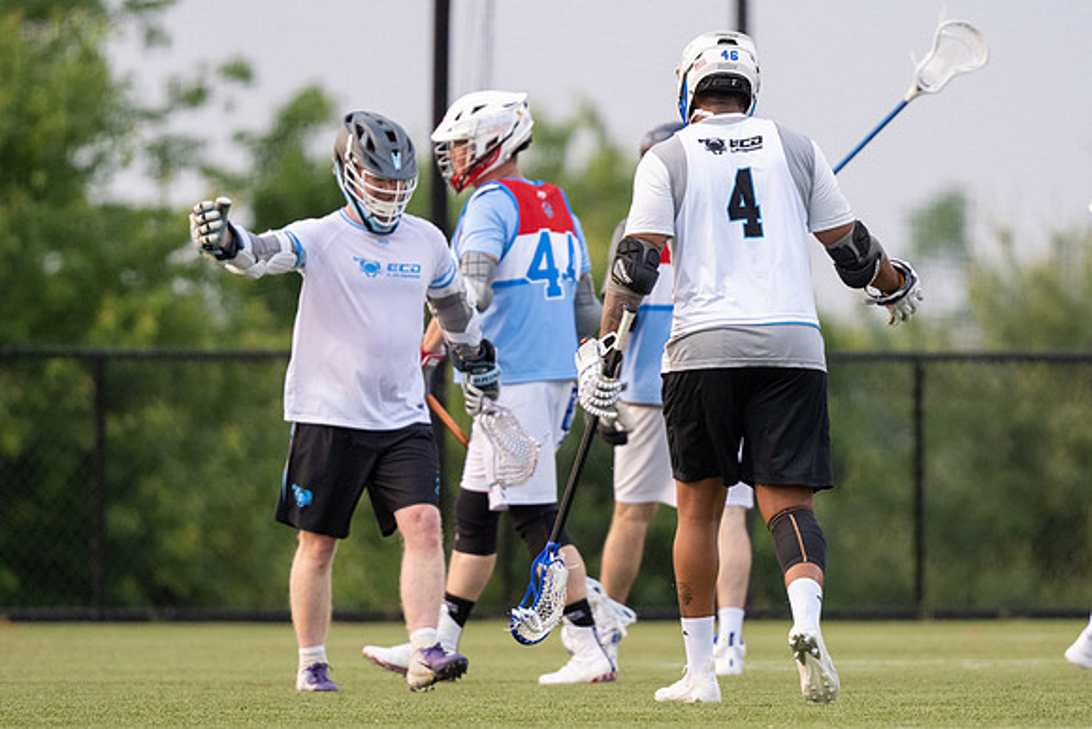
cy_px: 334
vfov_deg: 2.0
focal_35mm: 702
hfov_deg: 2.9
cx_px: 592
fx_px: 21310
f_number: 5.6
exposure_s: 1/1000
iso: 2800
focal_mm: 500
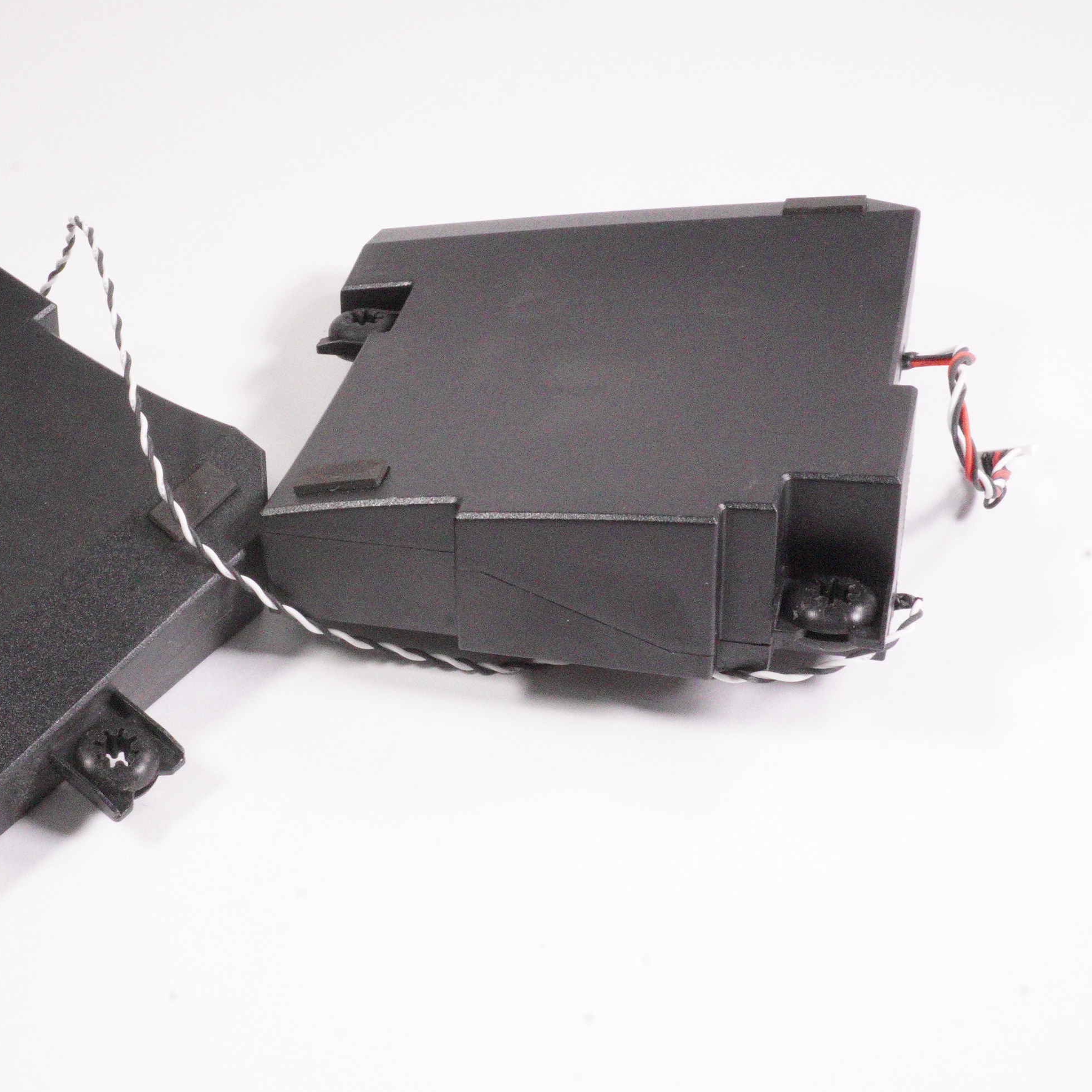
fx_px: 1736
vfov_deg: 34.9
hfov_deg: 34.1
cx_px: 258
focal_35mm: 49
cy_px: 553
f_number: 25
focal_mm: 25
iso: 12800
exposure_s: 1/200
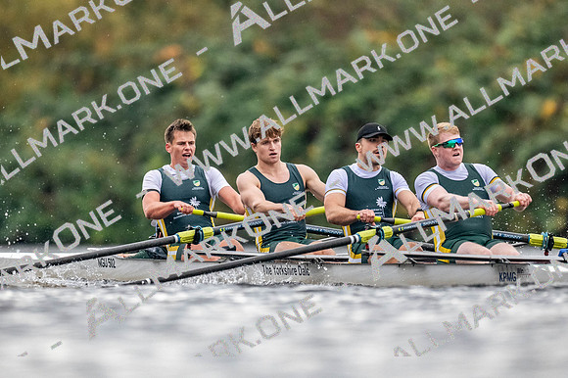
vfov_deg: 1.5
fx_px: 14191
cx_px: 284
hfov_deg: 2.3
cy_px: 189
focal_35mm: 900
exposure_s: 1/2500
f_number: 4
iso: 3200
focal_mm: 600
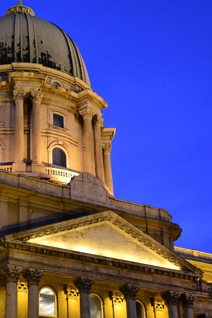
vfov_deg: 30.9
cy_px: 192
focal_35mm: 65
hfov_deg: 20.8
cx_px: 60
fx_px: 574
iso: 1250
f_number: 4.5
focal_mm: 28
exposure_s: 1/15
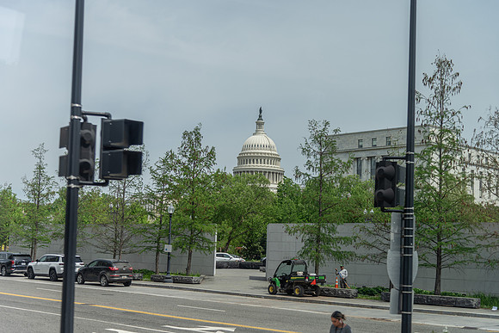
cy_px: 166
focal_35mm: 55
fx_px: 763
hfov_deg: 36.2
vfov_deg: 24.6
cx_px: 250
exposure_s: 1/125
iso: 100
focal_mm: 55
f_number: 4
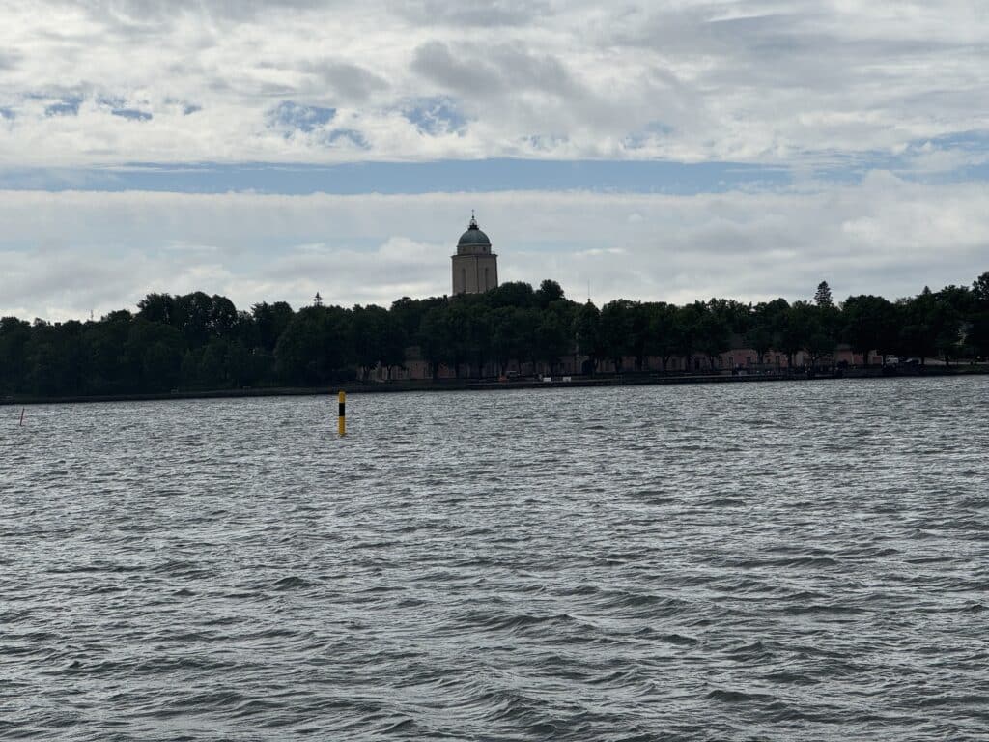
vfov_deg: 19.1
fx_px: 2200
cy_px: 371
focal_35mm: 77
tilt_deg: +0.0
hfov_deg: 25.3
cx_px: 494
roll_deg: +1.5
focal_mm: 9
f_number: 2.8
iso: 25
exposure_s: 1/2597
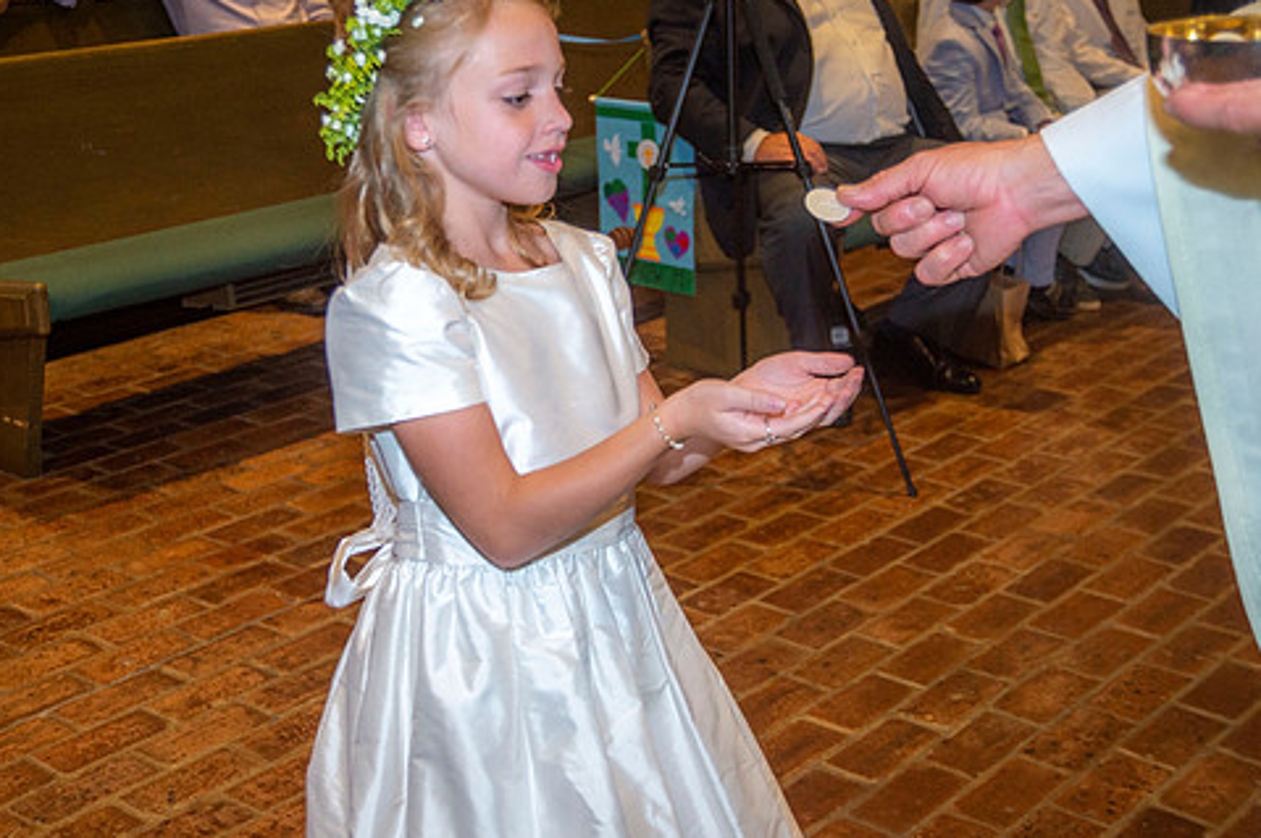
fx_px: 2030
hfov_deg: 34.5
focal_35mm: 58
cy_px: 347
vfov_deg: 23.3
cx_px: 602
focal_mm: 48
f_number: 5.6
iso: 1600
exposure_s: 1/200
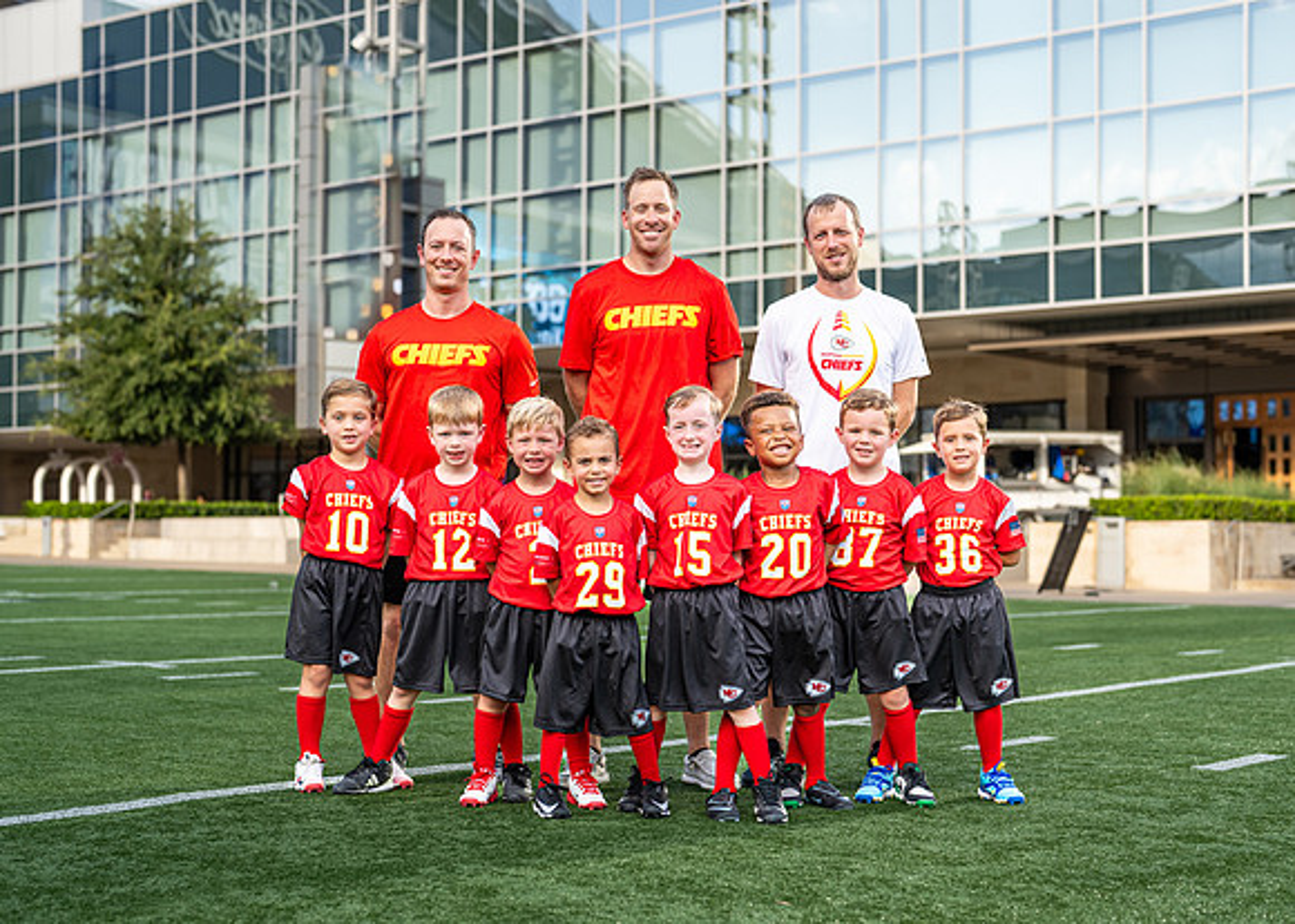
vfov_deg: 25.1
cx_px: 679
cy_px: 487
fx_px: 2078
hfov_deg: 34.6
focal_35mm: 57
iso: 100
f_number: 2.5
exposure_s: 1/640
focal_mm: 50
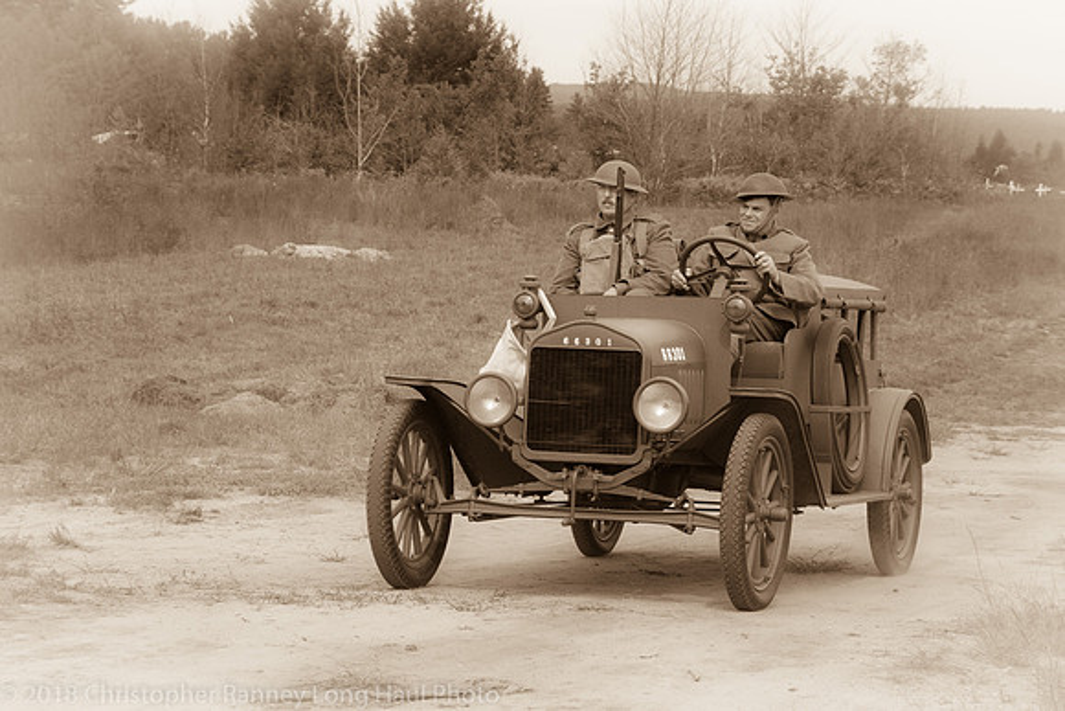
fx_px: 3267
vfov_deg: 12.4
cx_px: 522
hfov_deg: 18.5
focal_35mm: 110
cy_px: 332
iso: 400
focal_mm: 60
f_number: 5.3
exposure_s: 1/2000
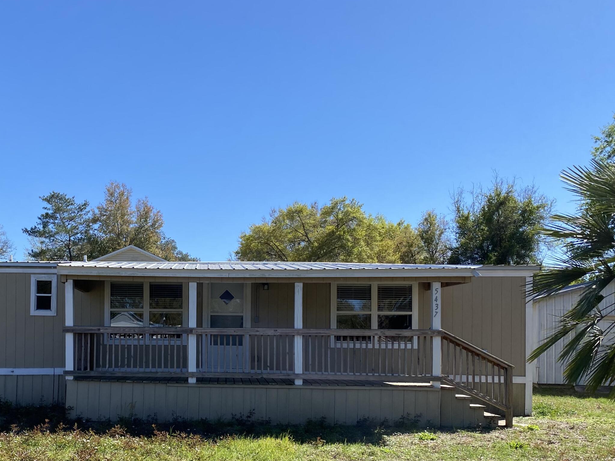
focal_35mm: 38
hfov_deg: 47.8
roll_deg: -0.9
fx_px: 675
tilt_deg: -0.7
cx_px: 182
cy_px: 333
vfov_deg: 37.0
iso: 32
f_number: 1.8
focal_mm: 4.25
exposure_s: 1/2268
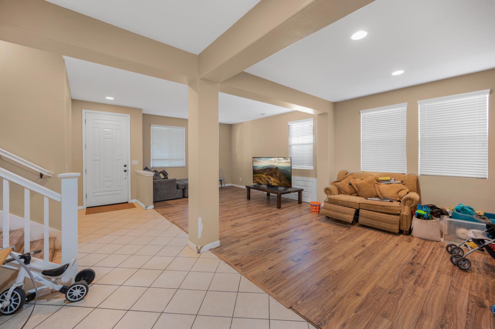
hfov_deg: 104.3
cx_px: 248
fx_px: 192
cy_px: 164
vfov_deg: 81.1
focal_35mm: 14
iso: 500
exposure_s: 1/8
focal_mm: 14
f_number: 4
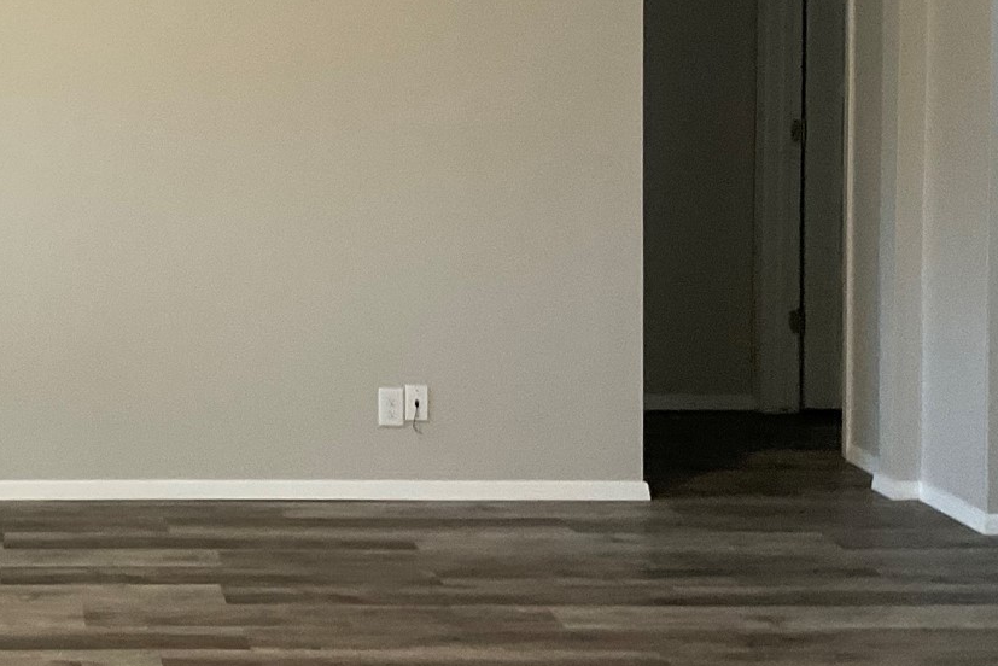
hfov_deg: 26.9
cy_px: 121
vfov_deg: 19.3
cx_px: -45
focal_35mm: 70
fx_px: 1941
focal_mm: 3
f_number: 1.8
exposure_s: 1/60
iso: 160
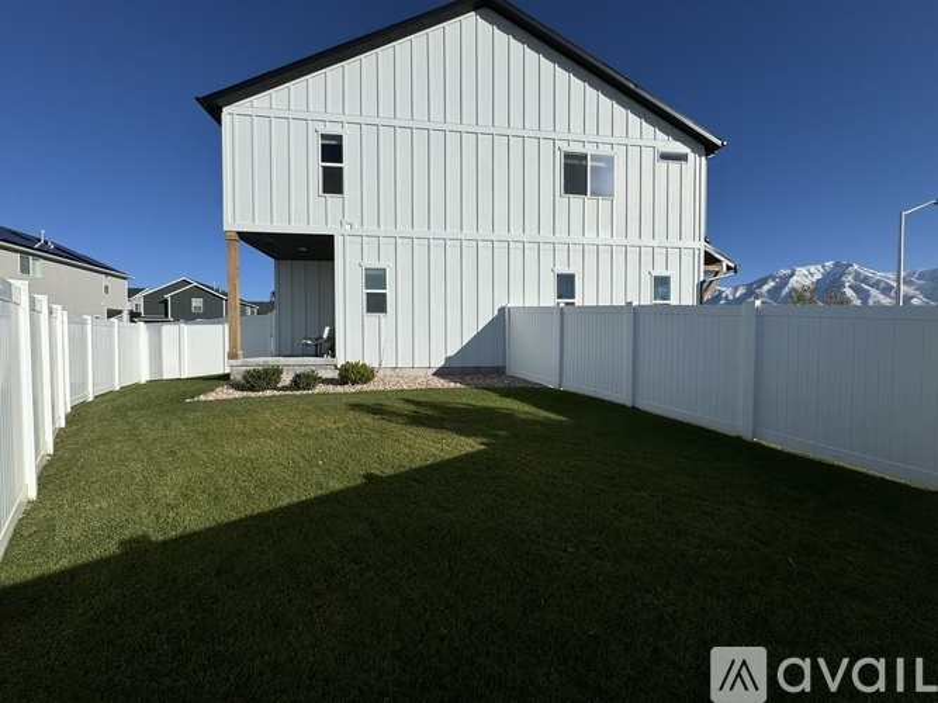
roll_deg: +0.5
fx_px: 379
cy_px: 352
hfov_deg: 102.1
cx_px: 469
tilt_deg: -1.9
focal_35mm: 14
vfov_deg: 85.7
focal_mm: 2.22
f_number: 2.2
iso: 50
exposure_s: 1/4630
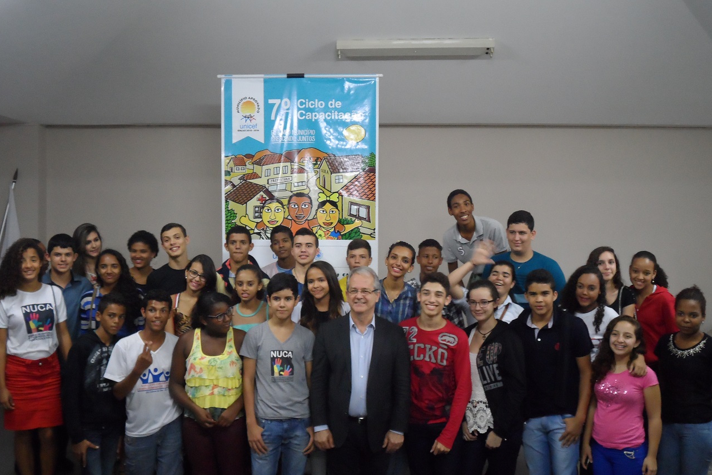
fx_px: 751
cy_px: 226
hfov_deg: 50.7
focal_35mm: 38
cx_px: 357
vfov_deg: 35.0
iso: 400
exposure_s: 1/15
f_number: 3
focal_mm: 6.5
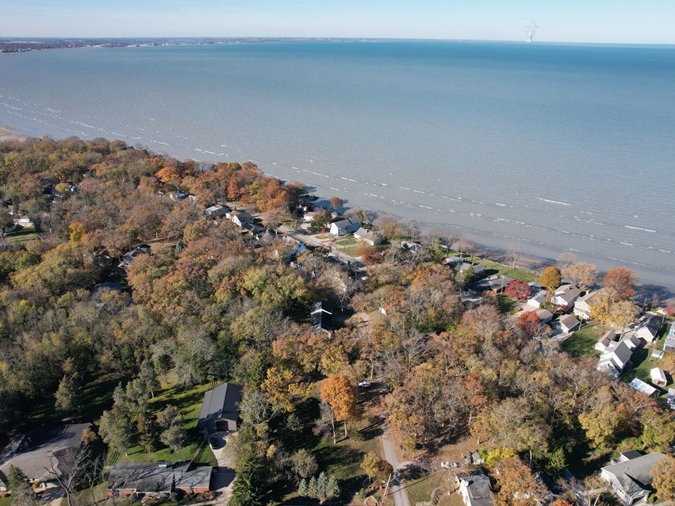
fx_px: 526
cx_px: 335
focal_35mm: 27
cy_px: 270
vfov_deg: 51.3
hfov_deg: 65.3
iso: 200
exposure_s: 1/500
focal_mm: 8.38
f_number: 2.8
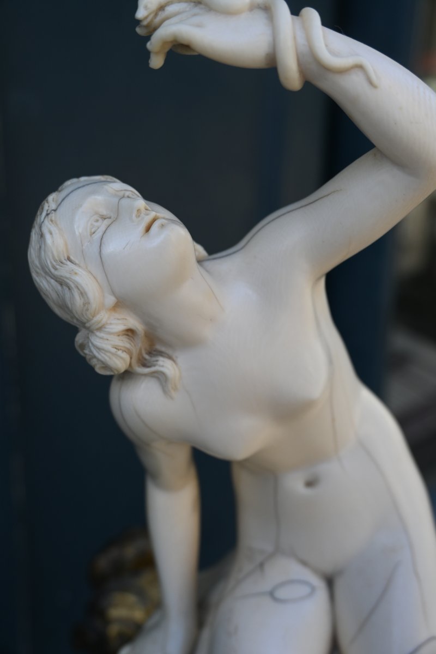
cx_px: 218
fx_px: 845
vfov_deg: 42.3
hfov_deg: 28.9
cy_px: 327
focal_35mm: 46
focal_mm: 31
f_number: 5.6
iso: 200
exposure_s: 1/250
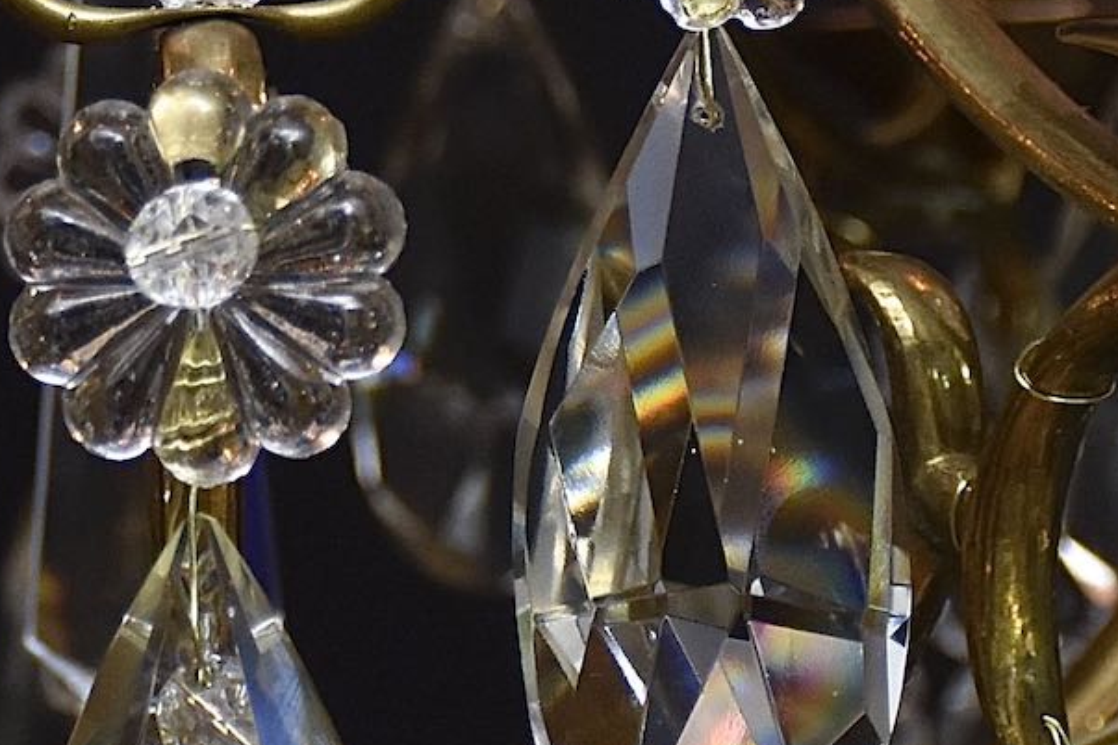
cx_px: 321
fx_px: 11117
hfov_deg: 5.8
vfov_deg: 3.8
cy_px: 76
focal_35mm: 358
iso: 640
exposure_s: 1/160
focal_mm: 48
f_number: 4.5
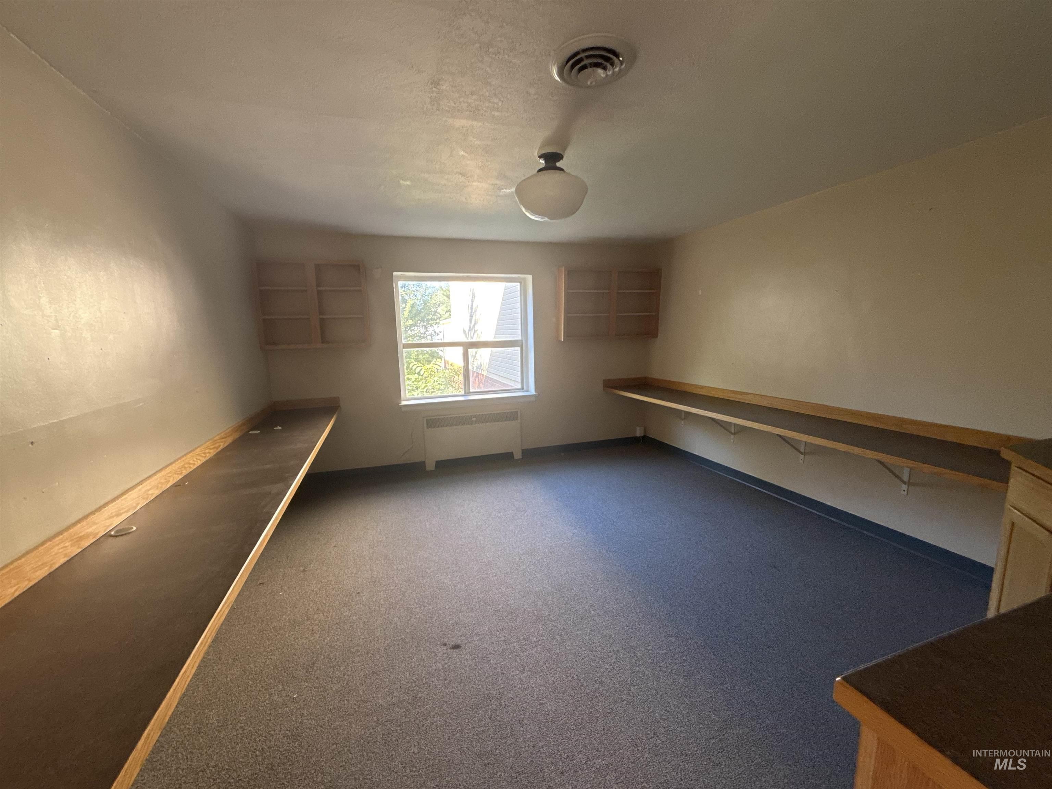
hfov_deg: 102.1
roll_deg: +1.8
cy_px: 394
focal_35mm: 14
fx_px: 425
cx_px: 526
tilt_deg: -8.5
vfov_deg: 85.7
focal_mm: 2.22
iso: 320
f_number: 2.2
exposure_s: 1/85
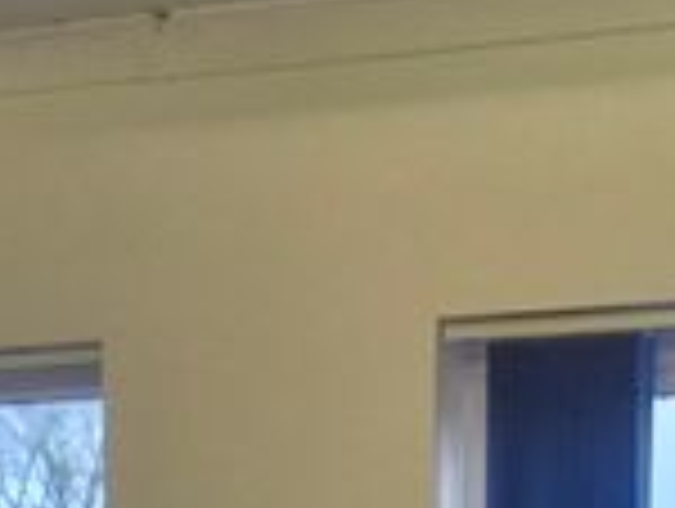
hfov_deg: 20.3
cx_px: 176
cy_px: 987
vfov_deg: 13.4
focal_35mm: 96
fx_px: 1875
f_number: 2.2
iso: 80
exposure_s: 1/50
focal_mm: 1.74
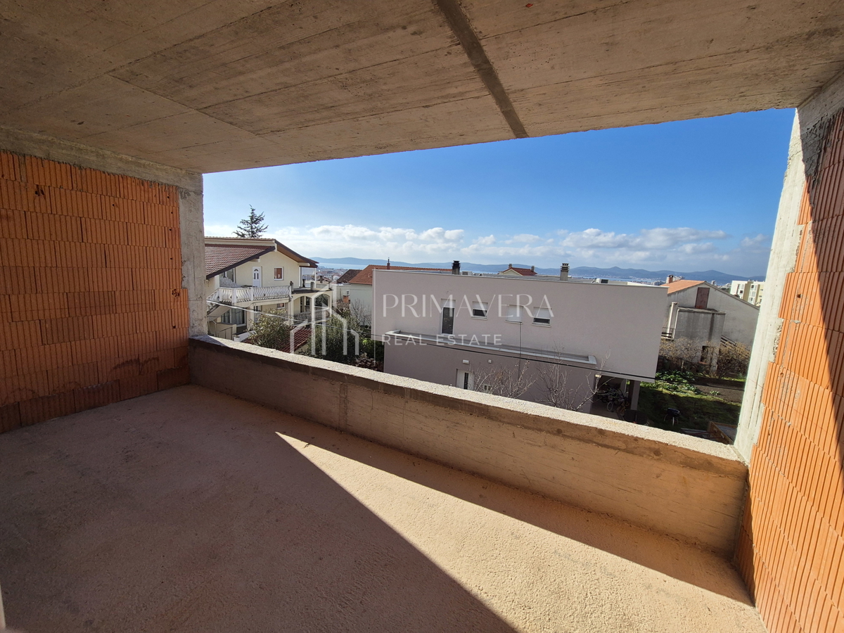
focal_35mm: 13
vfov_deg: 89.9
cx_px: 422
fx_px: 317
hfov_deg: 106.2
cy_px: 316
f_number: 2.2
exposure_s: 1/2808
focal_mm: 2.2
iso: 50
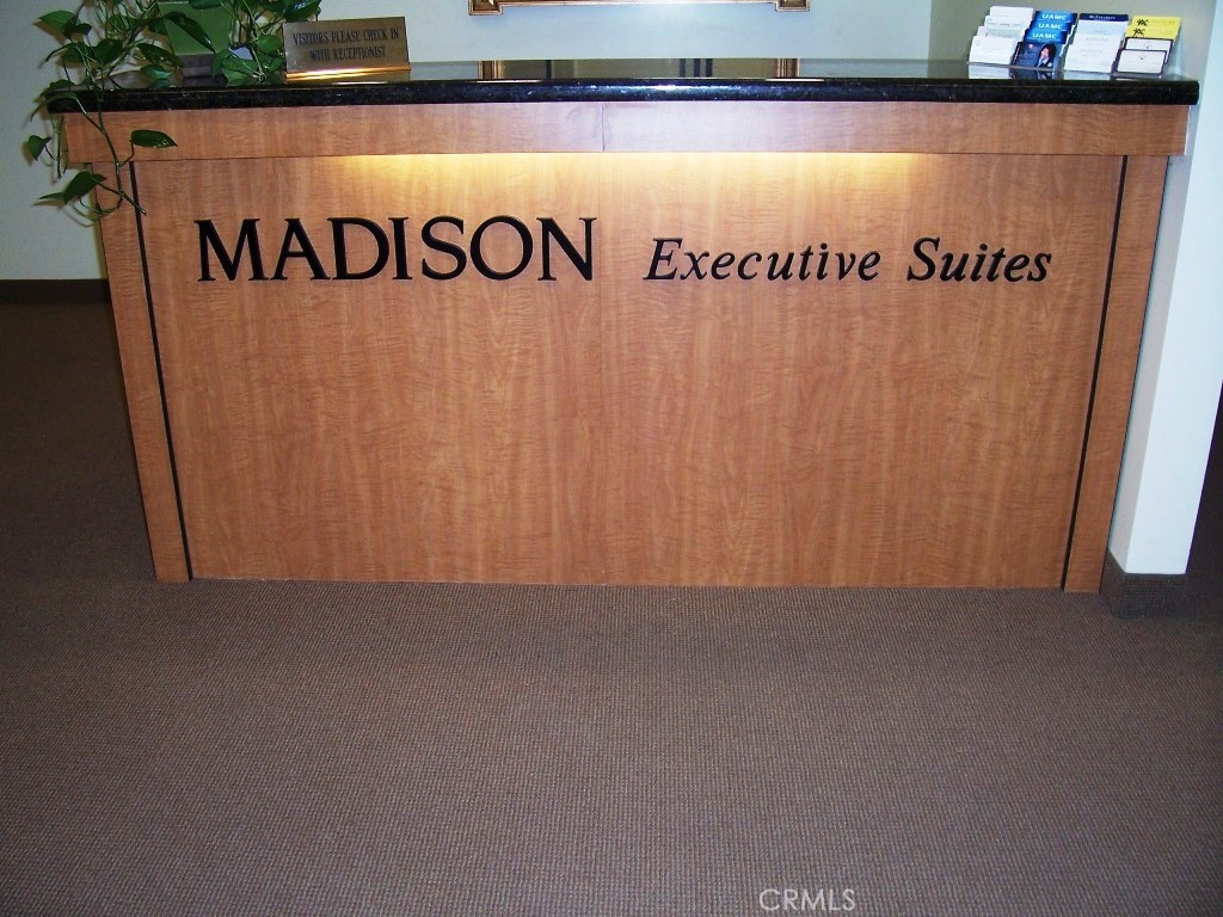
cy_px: 458
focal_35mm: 34
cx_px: 612
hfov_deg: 54.0
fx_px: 1201
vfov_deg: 41.8
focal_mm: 5.6
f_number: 2.7
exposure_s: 1/60
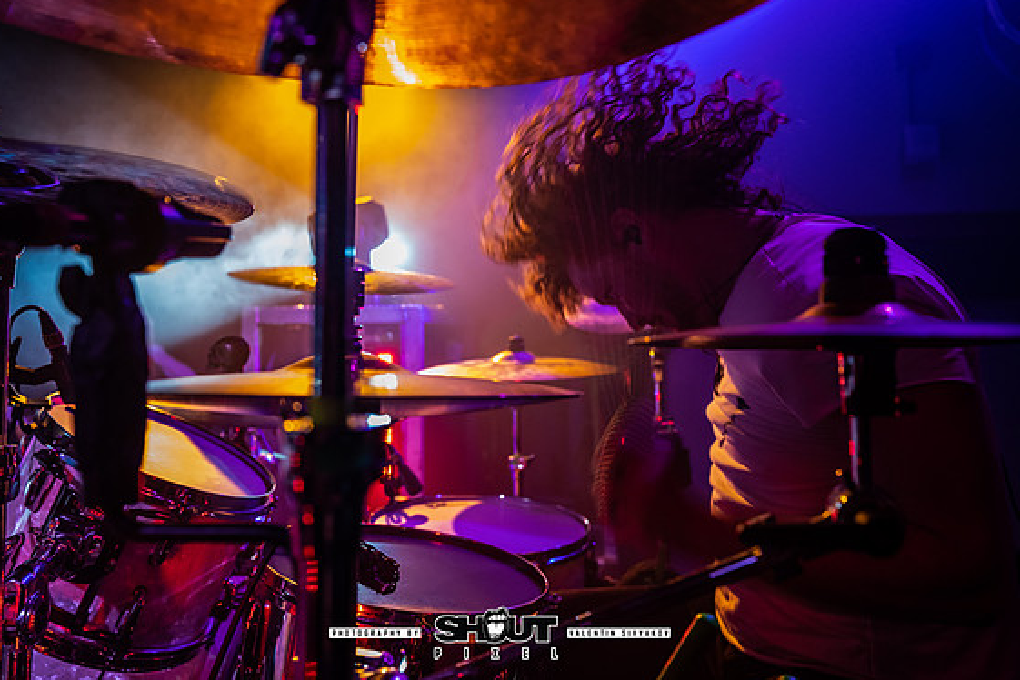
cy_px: 269
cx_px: 454
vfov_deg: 42.1
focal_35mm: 31
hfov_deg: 60.1
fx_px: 878
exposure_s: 1/125
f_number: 2.8
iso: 2500
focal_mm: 24
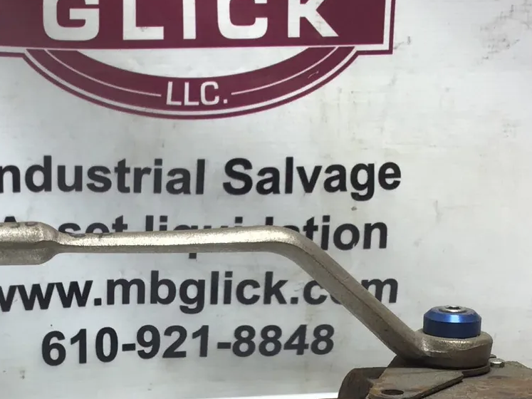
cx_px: 136
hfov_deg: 23.3
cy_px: 324
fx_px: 1275
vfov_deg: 17.6
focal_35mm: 83
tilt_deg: -17.9
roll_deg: +0.2
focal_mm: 3.3
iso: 32
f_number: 2.4
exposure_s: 1/120
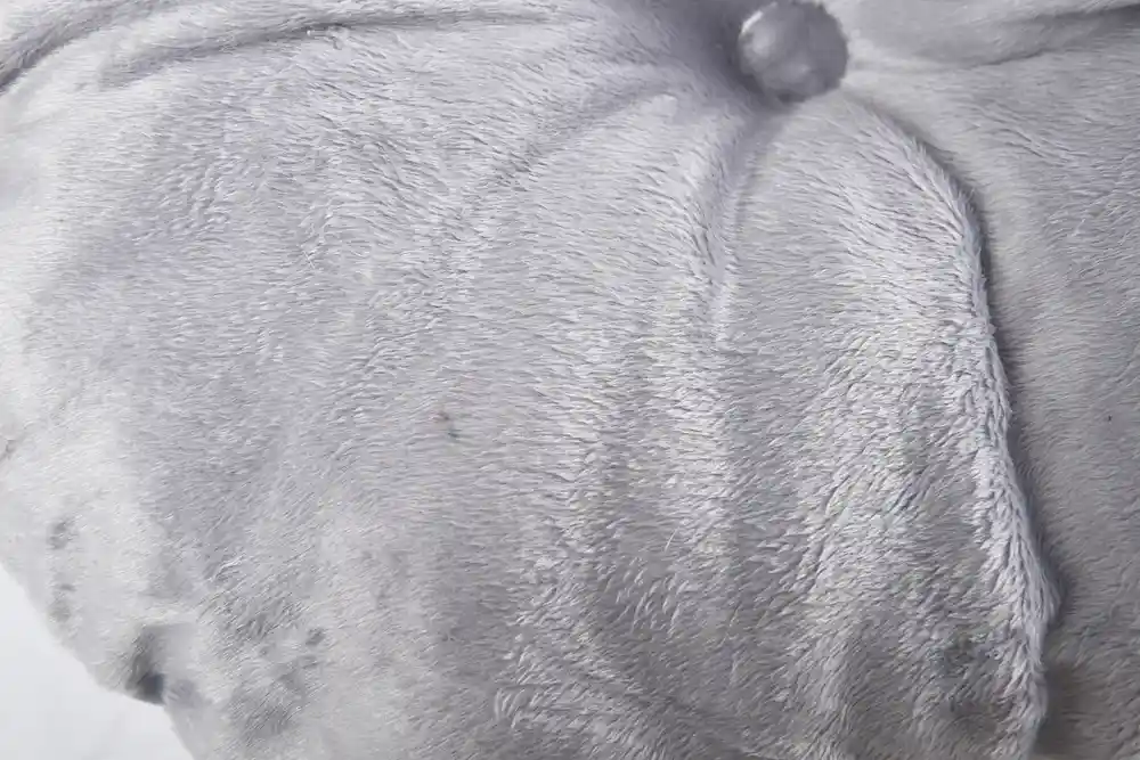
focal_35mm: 52
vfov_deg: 26.0
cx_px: 570
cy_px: 380
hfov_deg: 38.2
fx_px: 1647
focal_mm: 52
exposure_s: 1/125
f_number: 11
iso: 250
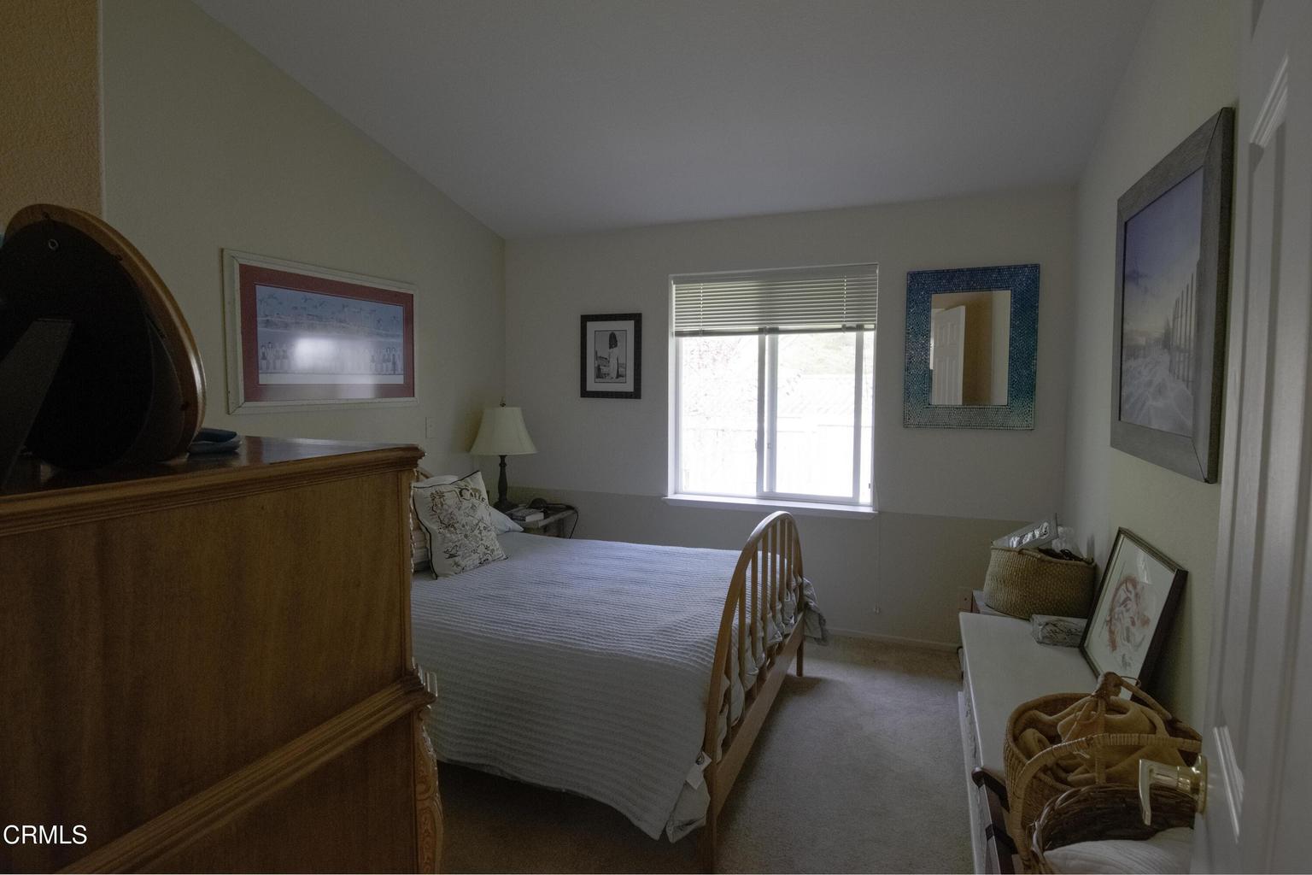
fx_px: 629
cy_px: 438
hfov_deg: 92.4
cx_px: 656
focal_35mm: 17
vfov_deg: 69.7
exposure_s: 1/400
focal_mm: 11.5
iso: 2500
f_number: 8
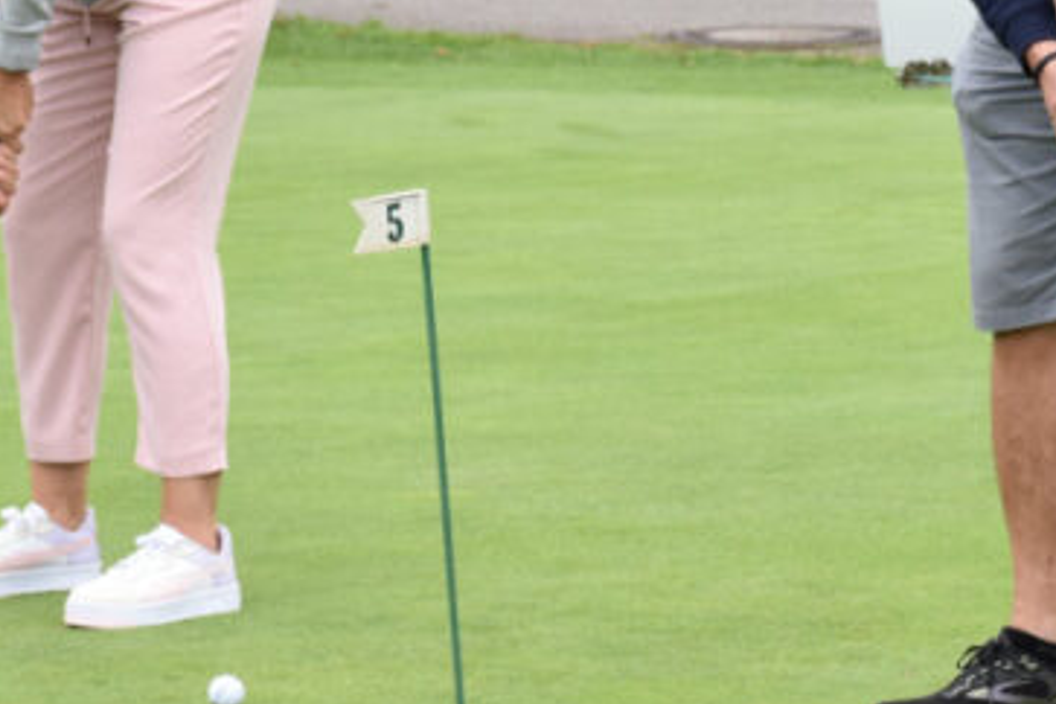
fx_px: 7685
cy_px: 36
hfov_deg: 7.9
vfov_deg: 5.2
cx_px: 695
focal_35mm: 262
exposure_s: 1/200
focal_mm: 62
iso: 400
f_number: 7.1
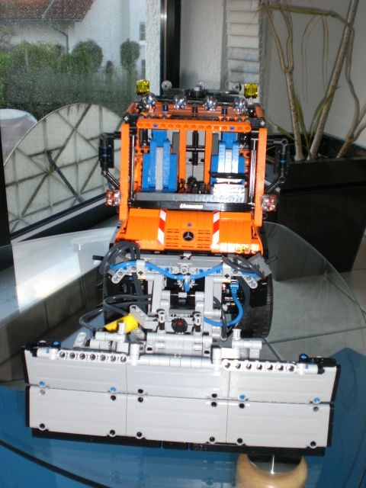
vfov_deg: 49.0
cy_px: 244
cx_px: 183
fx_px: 536
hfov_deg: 37.7
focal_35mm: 38
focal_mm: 6.3
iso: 200
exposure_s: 1/60
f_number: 3.1
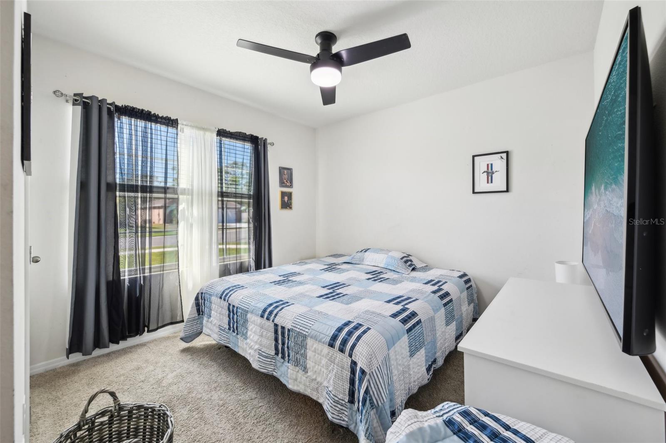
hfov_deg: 104.3
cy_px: 222
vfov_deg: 81.2
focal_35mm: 14
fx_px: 259
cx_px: 333
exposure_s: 1/25
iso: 400
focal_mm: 14
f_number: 8
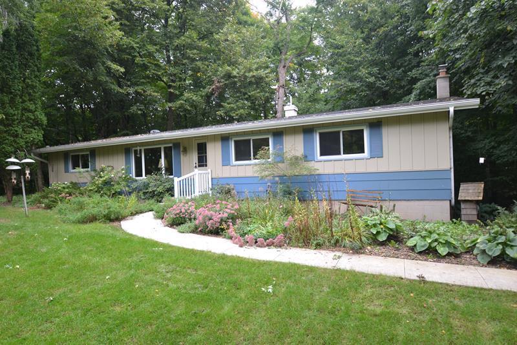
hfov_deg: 81.2
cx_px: 258
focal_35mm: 21
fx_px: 302
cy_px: 172
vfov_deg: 59.5
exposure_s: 1/125
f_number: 5.6
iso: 400
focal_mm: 14
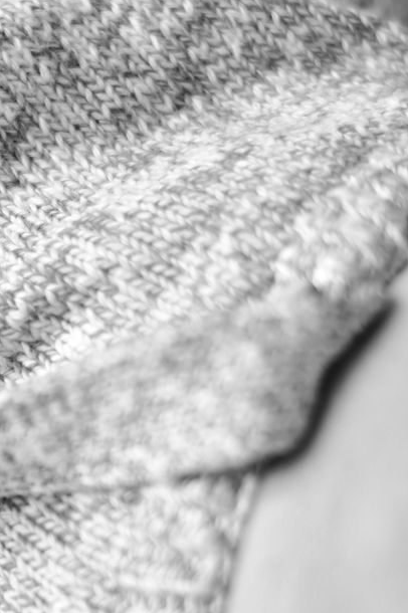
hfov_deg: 10.7
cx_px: -89
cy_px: 502
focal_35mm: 126
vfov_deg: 16.1
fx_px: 2144
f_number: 2.2
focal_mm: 50
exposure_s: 1/250
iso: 320
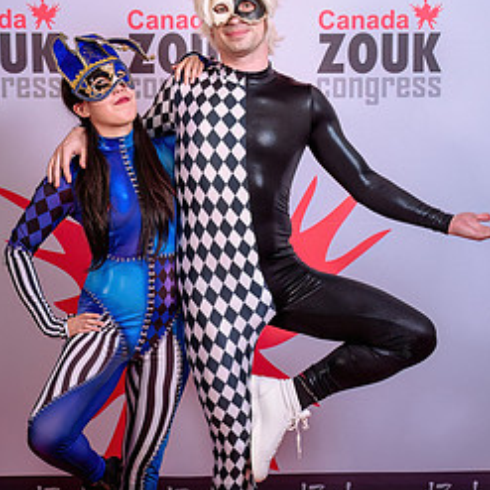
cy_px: 306
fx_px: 1329
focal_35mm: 83
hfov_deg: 20.9
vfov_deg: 20.8
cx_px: 236
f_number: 5.6
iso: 100
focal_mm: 36
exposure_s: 1/200
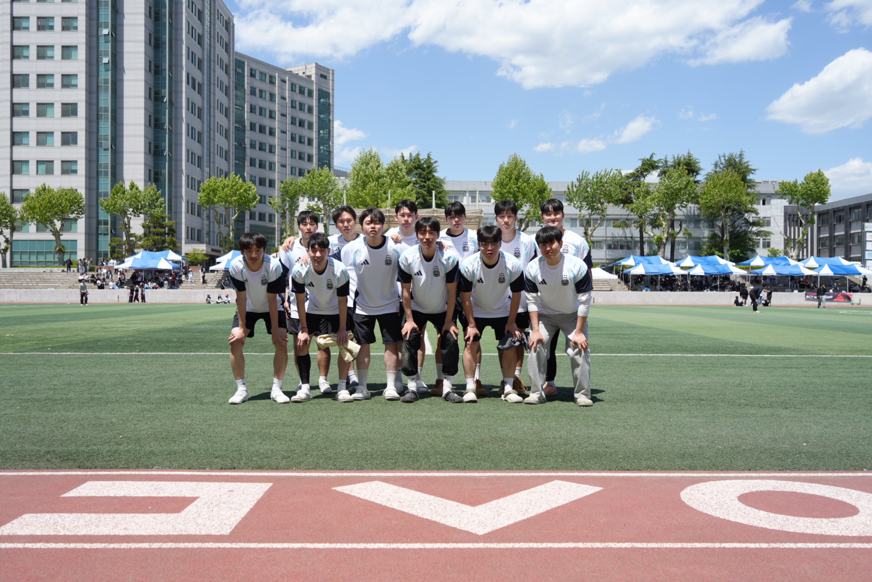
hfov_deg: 57.2
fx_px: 800
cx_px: 436
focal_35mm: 33
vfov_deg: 40.0
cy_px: 291
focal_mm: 33
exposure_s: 1/800
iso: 100
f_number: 4.5
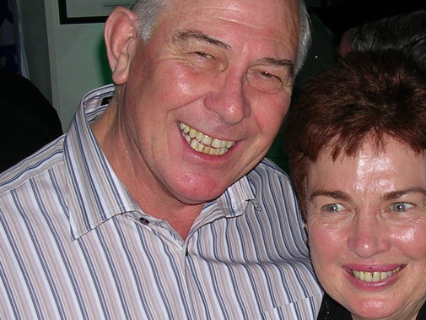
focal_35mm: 91
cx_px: 321
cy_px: 200
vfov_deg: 16.2
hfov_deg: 21.3
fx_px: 1120
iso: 50
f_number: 3
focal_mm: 7.1
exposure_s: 1/60.1
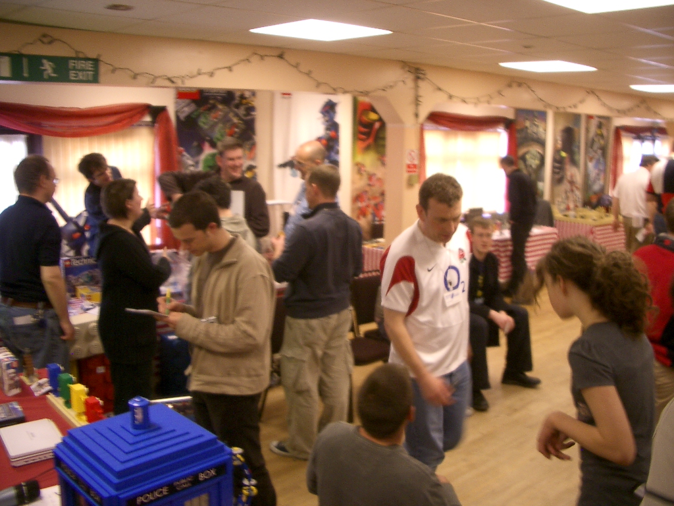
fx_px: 681
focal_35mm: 35
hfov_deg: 52.6
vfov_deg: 40.7
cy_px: 253
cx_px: 337
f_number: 2.6
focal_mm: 5.8
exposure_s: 1/20
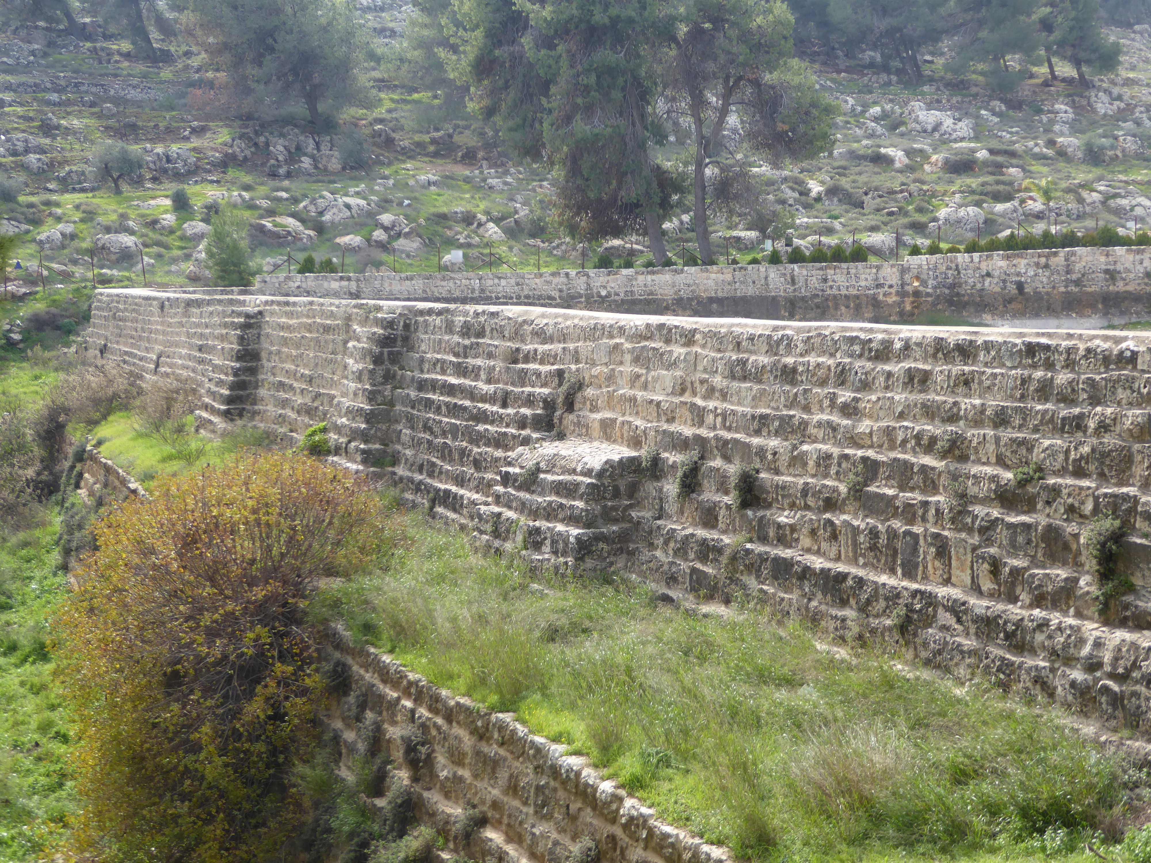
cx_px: 576
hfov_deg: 33.8
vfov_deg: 25.7
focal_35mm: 57
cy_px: 432
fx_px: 1895
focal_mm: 9.6
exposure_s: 1/125
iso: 80
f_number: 4.1
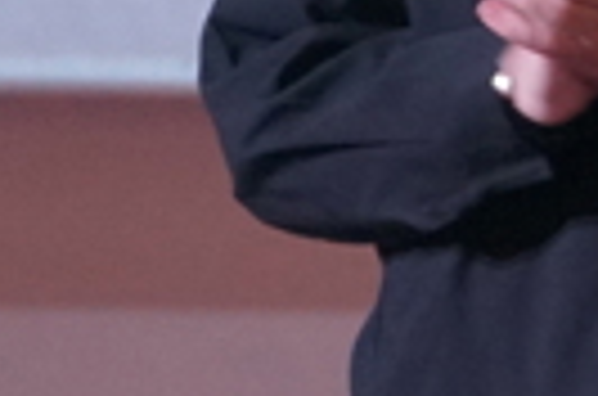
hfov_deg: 2.6
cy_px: 22
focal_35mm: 790
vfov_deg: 1.7
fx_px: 13089
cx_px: 1214
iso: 3200
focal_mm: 93
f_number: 5.6
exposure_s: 1/100
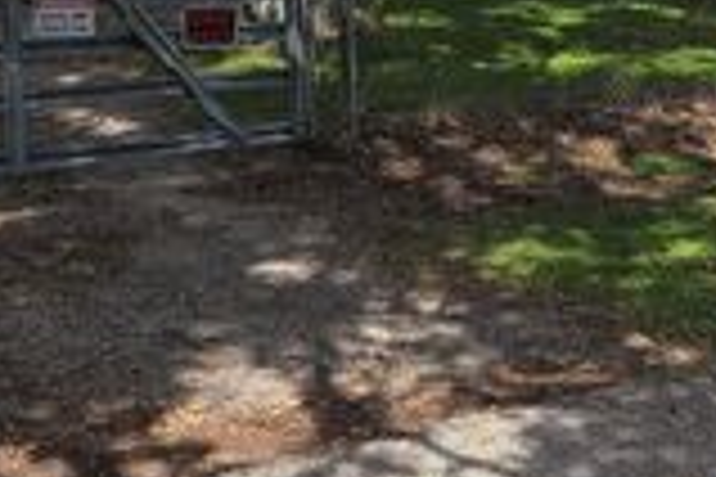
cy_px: 20
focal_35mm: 75
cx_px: 464
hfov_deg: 26.9
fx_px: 1492
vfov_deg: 17.8
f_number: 1.7
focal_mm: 6.3
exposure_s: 1/412
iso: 12
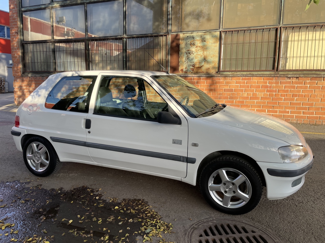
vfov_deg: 53.1
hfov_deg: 67.3
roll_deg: -0.1
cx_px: 162
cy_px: 122
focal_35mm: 26
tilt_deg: -8.1
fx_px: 244
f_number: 1.6
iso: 32
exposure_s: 1/774
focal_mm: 4.2
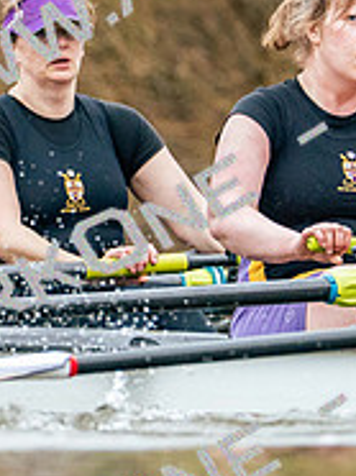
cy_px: 147
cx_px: 182
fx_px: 16658
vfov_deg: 1.6
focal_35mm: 1212
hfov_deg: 1.2
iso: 5000
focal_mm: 404
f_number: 6.3
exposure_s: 1/2000
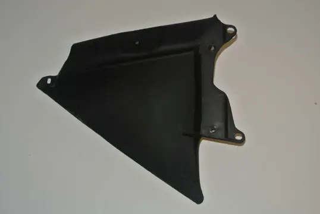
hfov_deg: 36.8
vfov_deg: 25.1
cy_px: 107
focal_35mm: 54
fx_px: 481
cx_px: 160
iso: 200
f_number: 5
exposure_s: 1/60
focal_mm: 20.3
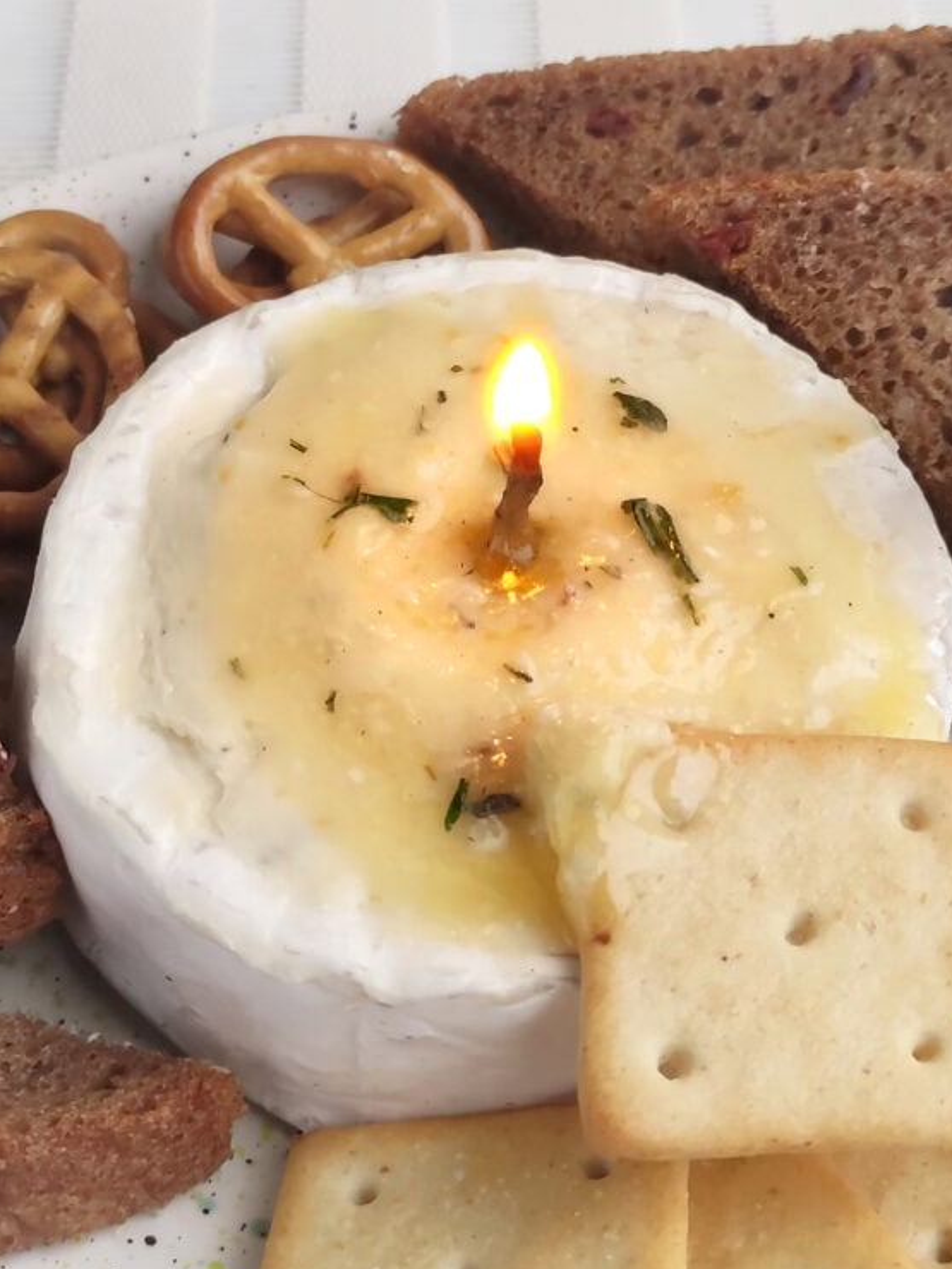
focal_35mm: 27
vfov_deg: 65.3
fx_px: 990
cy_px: 601
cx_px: 485
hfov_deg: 51.4
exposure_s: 1/100
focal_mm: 5.4
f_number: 1.9
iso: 193
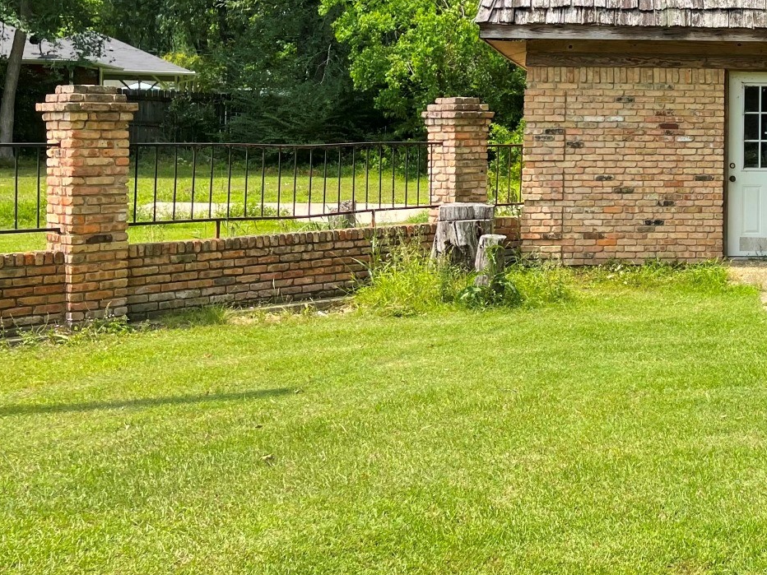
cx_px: 733
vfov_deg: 27.5
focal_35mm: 52
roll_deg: -1.2
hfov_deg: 34.2
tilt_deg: +0.1
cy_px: 121
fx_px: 1152
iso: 32
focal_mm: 5.1
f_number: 1.6
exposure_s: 1/1475
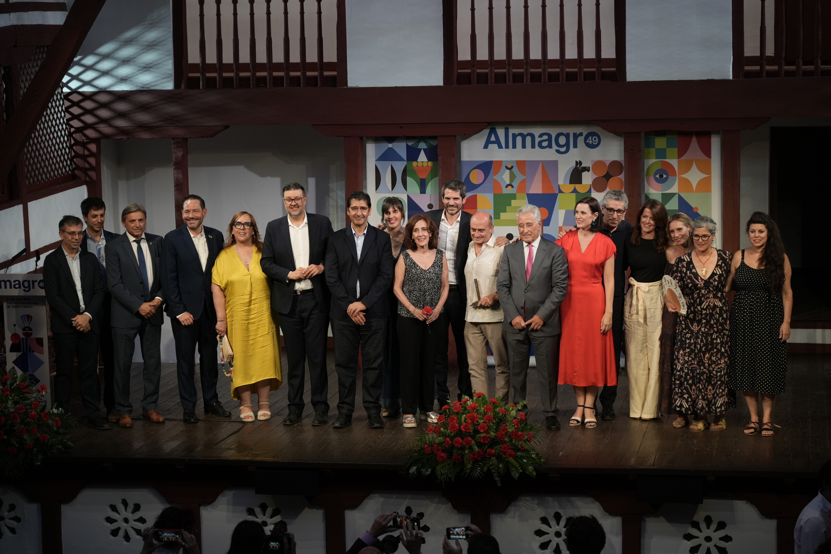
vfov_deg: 17.1
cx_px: 416
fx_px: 1847
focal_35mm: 80
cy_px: 277
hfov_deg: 25.4
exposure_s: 1/160
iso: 800
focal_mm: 80
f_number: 4.5
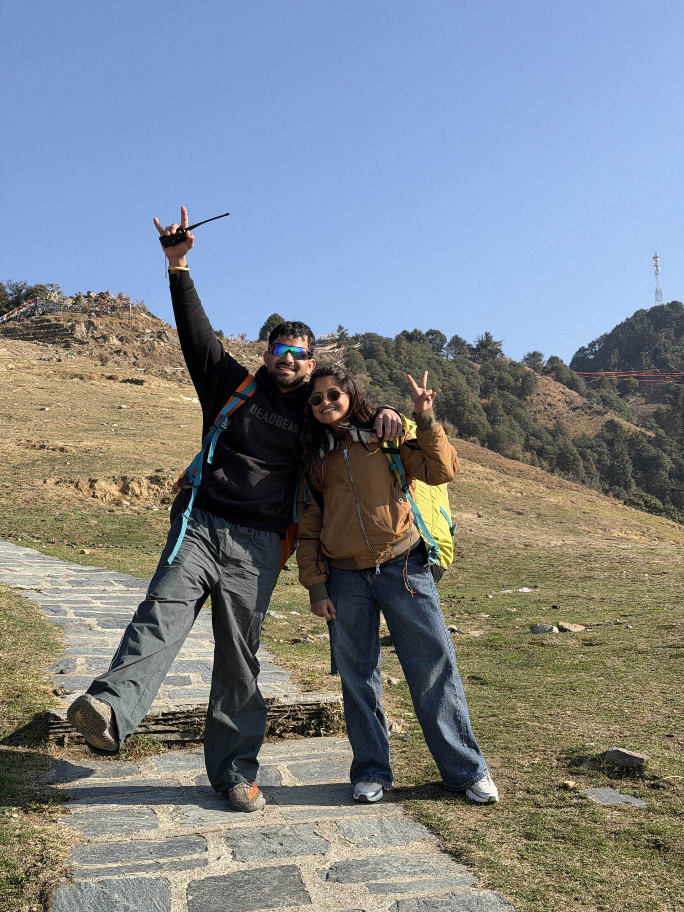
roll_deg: +3.9
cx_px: 342
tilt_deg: +11.1
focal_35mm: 48
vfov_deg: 39.7
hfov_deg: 30.3
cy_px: 456
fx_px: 1265
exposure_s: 1/2976
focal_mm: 6.76
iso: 64
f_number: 1.78
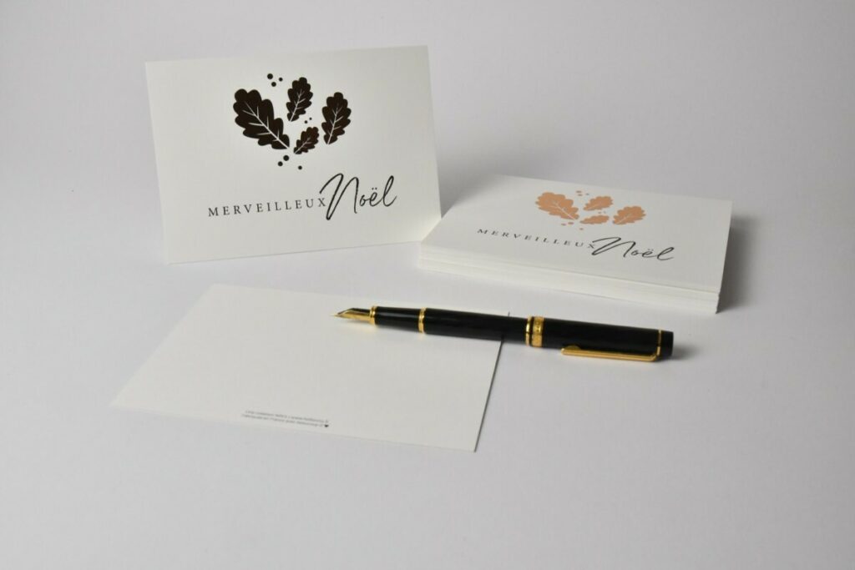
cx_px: 428
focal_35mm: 40
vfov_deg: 33.4
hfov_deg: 48.5
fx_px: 950
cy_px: 285
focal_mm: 27
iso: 2500
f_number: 11
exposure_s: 1/200
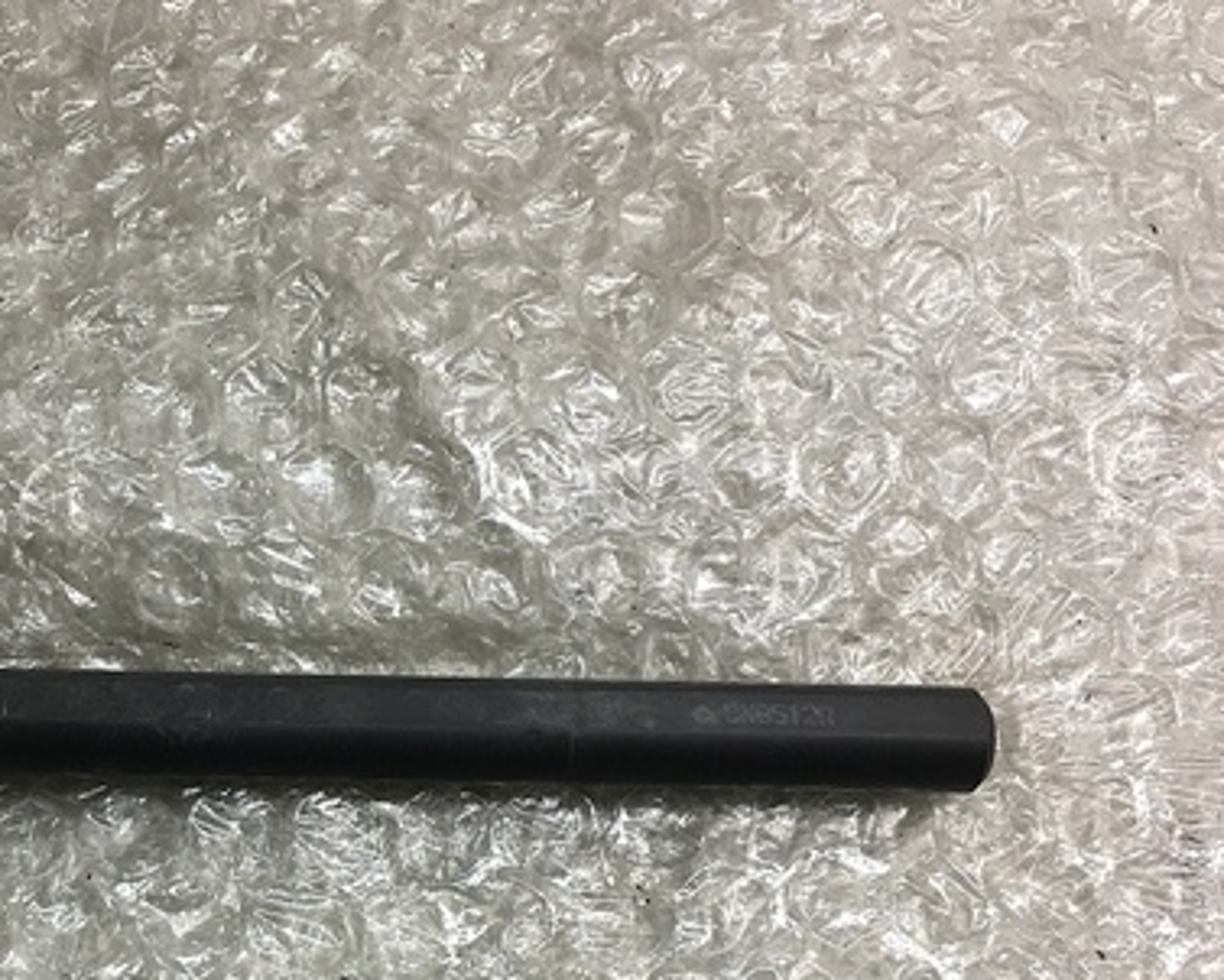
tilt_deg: -74.6
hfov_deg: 37.4
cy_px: 704
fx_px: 1740
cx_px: 247
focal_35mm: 48
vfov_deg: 31.1
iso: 40
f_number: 2.2
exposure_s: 1/120
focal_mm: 4.15
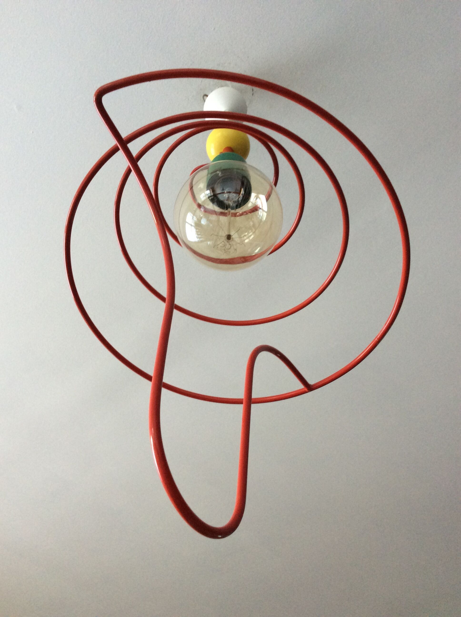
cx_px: 230
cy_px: 308
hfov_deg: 44.1
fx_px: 570
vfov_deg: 56.9
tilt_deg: +55.4
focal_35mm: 32
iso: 80
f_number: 2.4
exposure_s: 1/25
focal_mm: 3.3
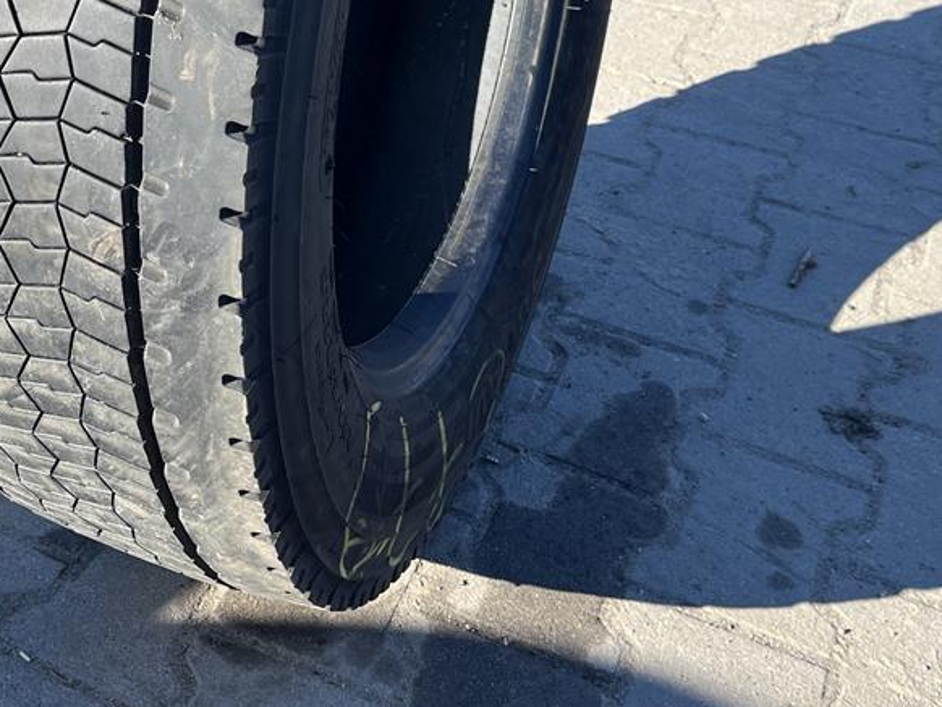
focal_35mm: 54
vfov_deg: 25.7
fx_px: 1470
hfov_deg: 33.8
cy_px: 7
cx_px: 112
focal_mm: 5.1
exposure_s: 1/864
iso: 50
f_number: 1.6
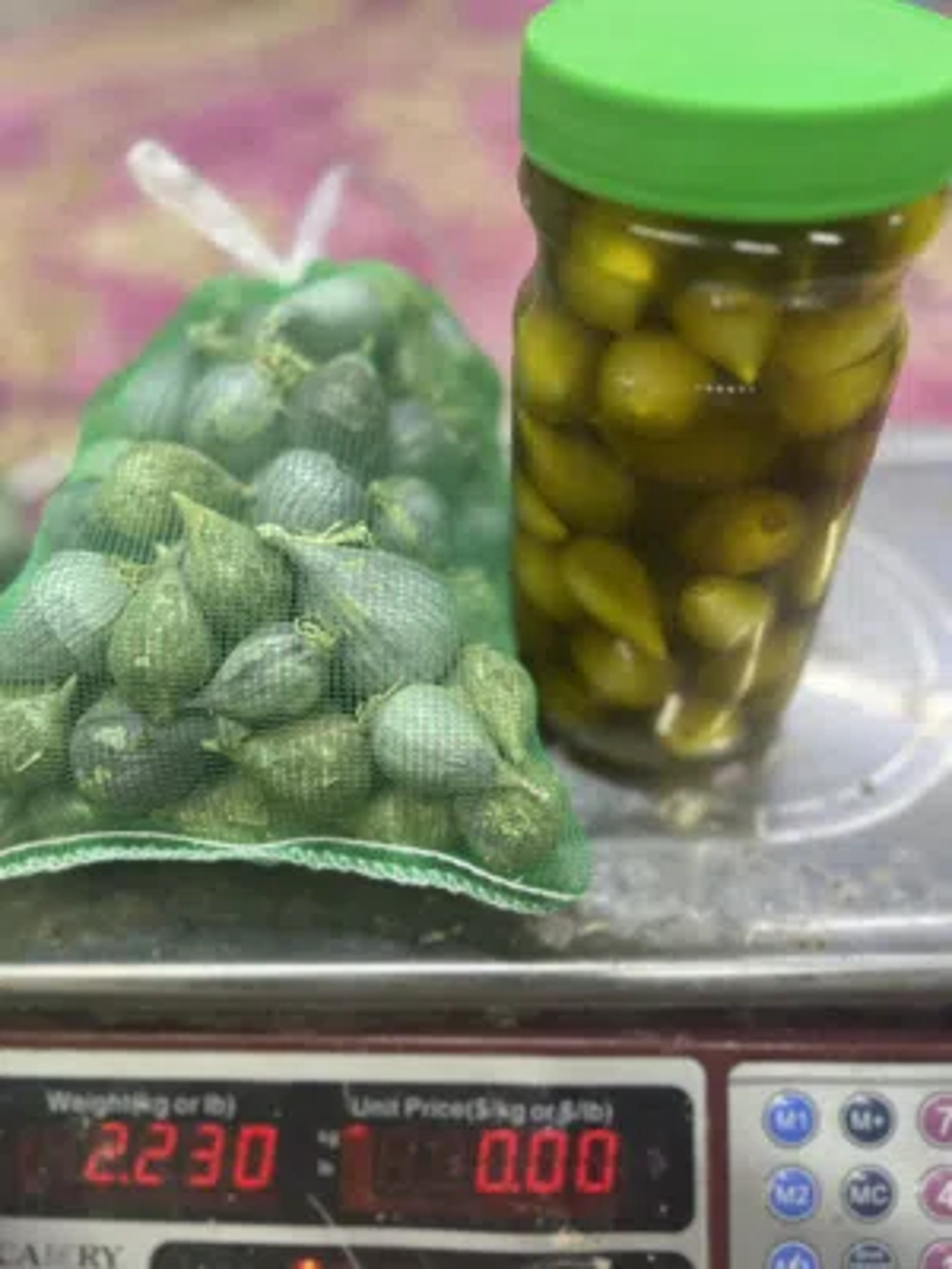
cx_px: 476
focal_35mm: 26
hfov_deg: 53.1
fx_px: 953
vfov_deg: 67.3
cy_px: 634
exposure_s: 1/100
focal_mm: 5.7
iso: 80
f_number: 1.5
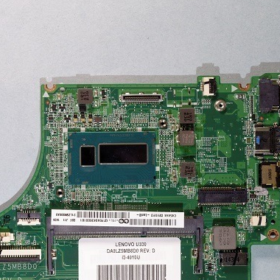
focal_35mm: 78
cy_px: 178
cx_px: 36
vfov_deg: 22.2
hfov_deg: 21.8
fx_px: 712
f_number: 8
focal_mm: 31
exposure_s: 1/6
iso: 100
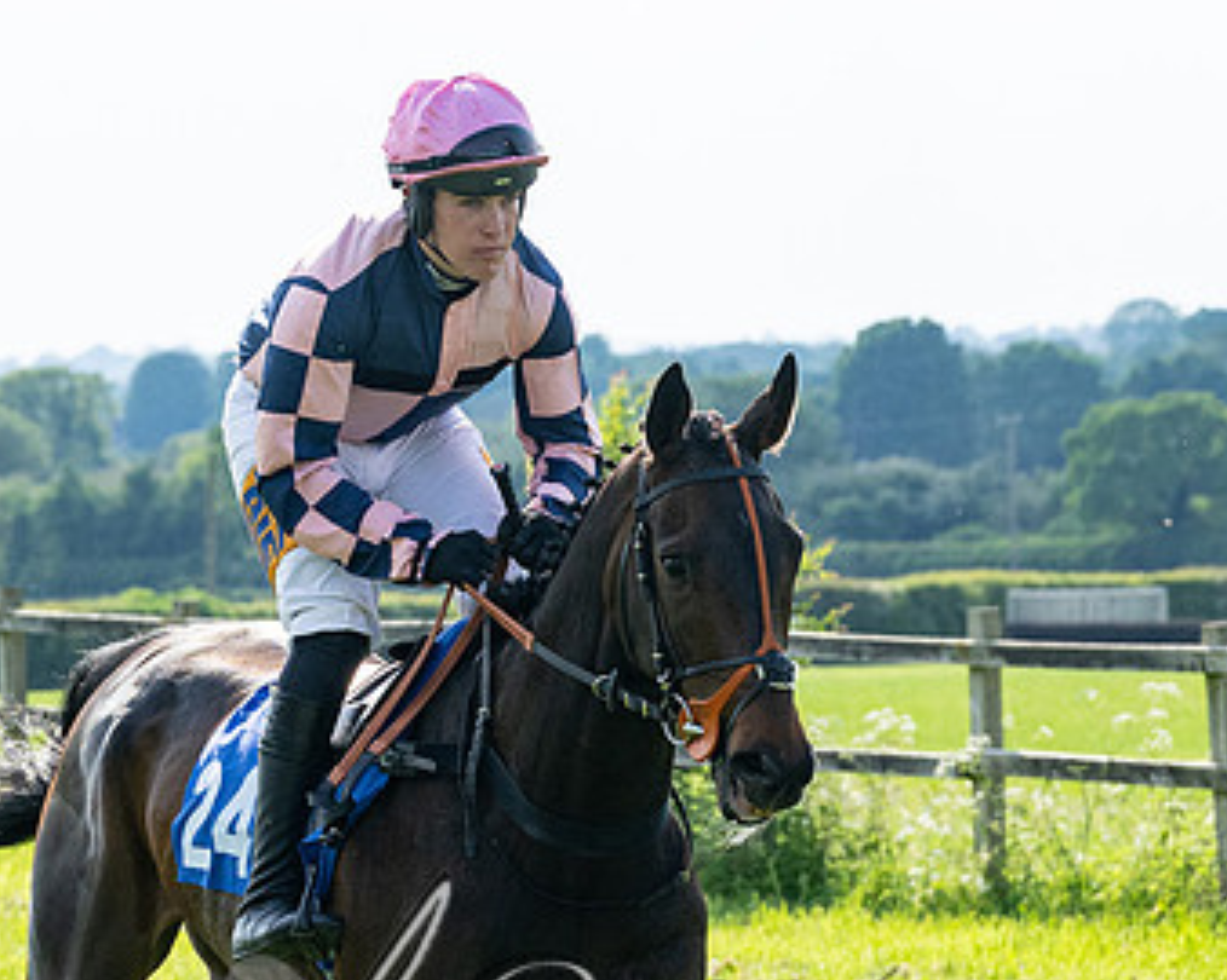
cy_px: 602
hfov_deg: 6.5
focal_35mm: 297
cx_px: 452
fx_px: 10779
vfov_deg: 5.2
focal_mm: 87
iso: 400
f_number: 5
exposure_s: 1/2000
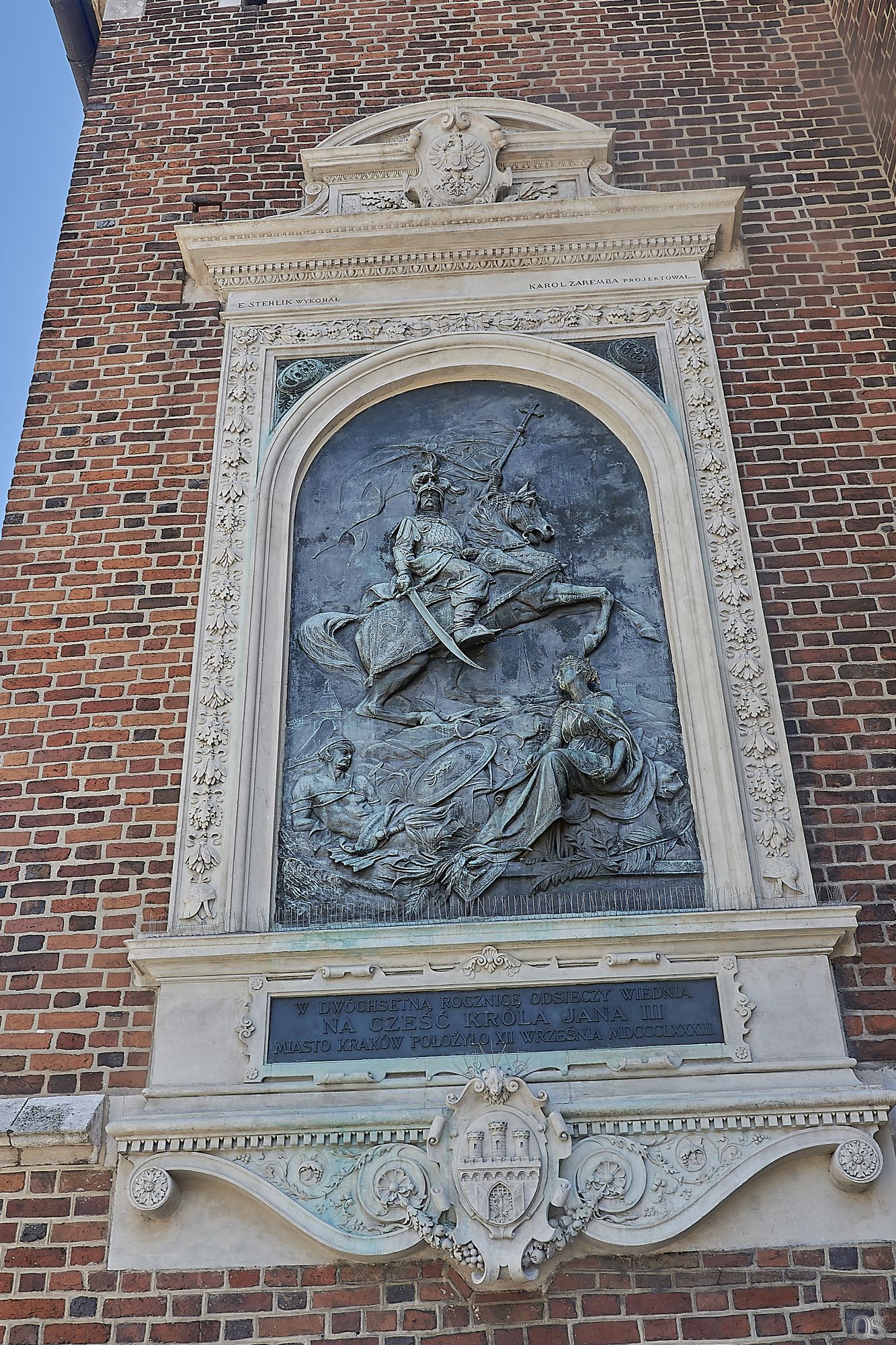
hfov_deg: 36.9
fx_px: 1344
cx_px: 448
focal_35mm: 36
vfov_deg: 53.1
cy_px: 672
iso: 200
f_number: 10
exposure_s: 1/80
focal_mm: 24
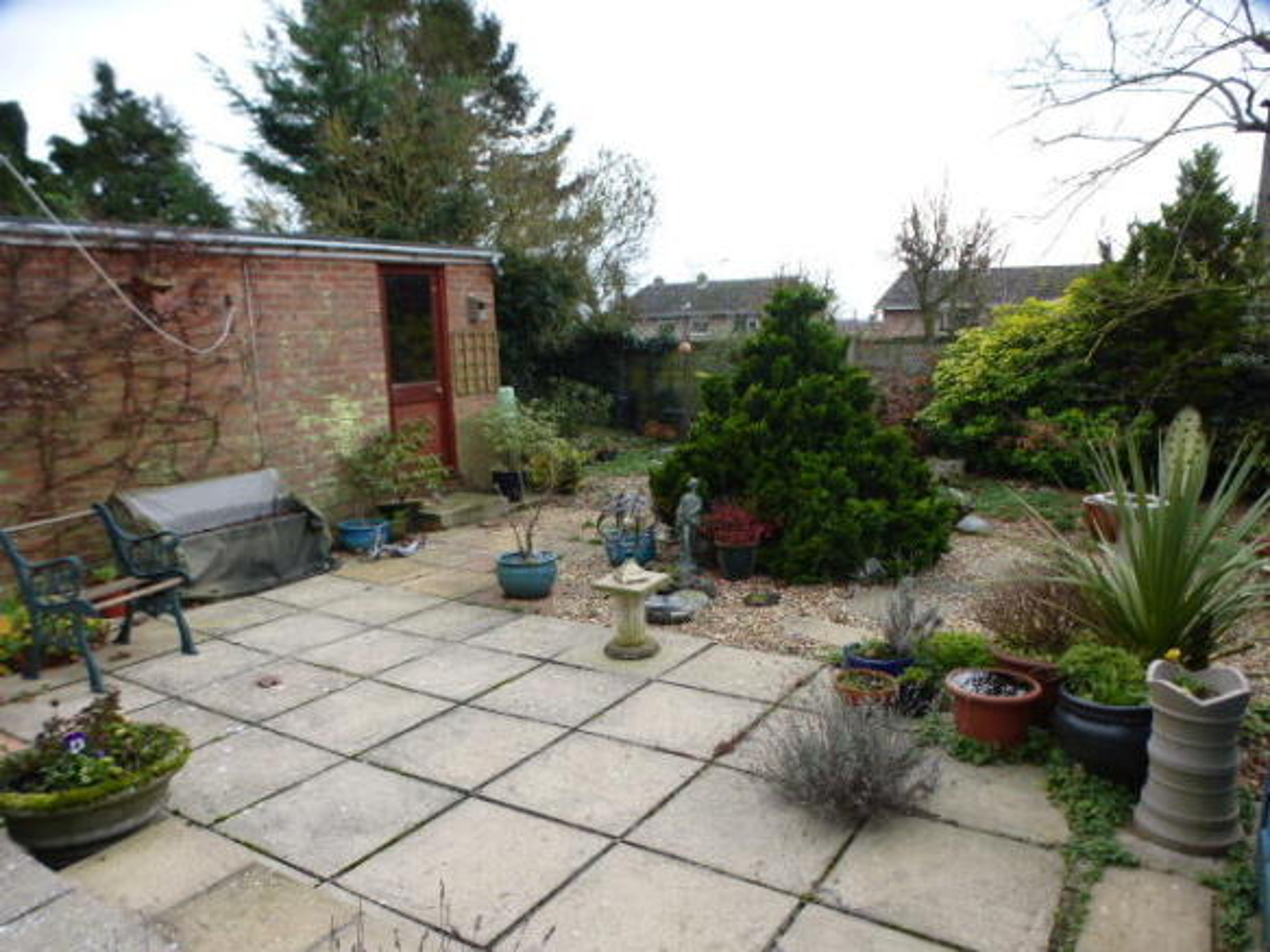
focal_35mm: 24
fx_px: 880
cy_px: 476
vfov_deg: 56.8
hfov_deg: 71.6
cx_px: 635
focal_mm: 4.3
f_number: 3.3
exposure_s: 1/80
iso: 100
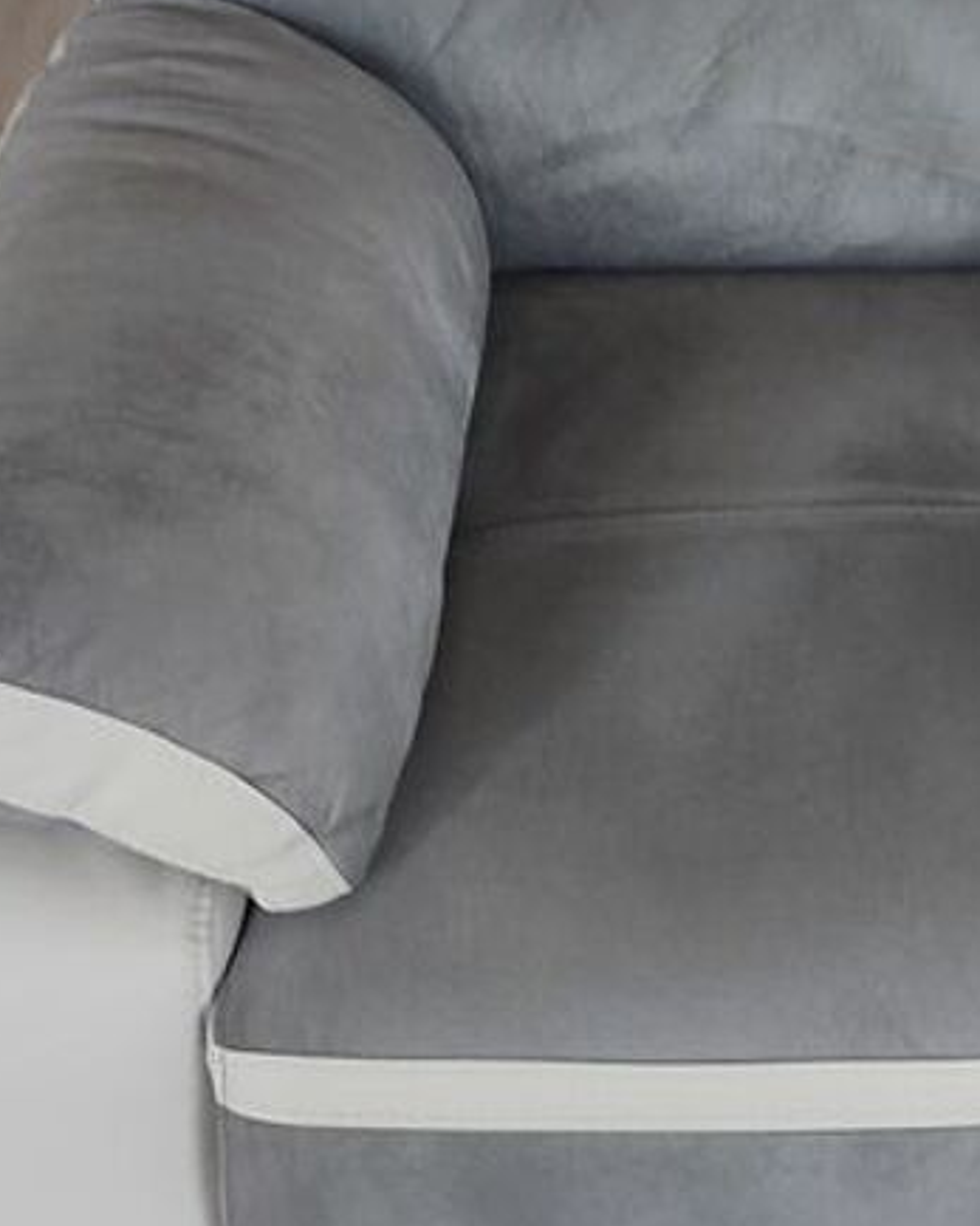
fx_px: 2720
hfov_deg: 20.2
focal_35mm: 75
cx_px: 779
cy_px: 273
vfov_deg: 25.0
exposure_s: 1/20
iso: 1121
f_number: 1.9
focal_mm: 6.04
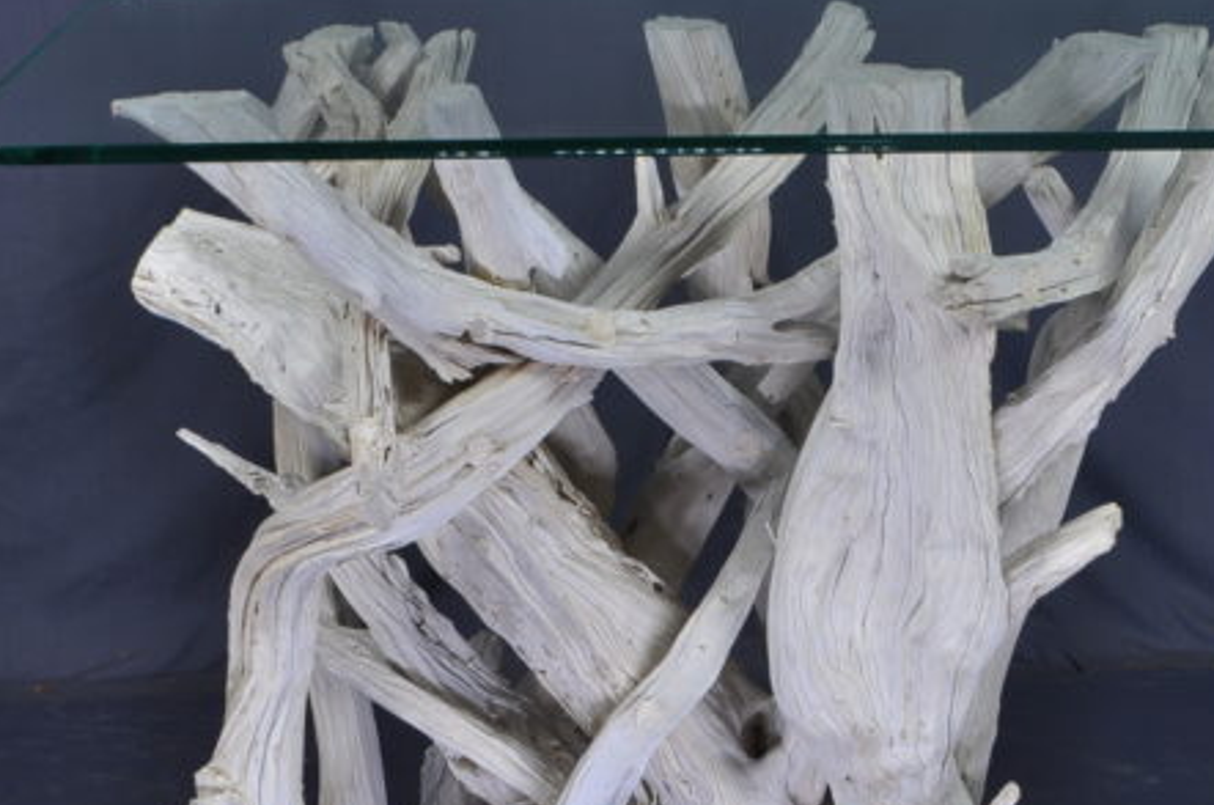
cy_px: 448
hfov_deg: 27.7
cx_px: 637
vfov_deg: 18.6
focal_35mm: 73
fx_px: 2457
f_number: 8
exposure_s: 1/6
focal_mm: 28
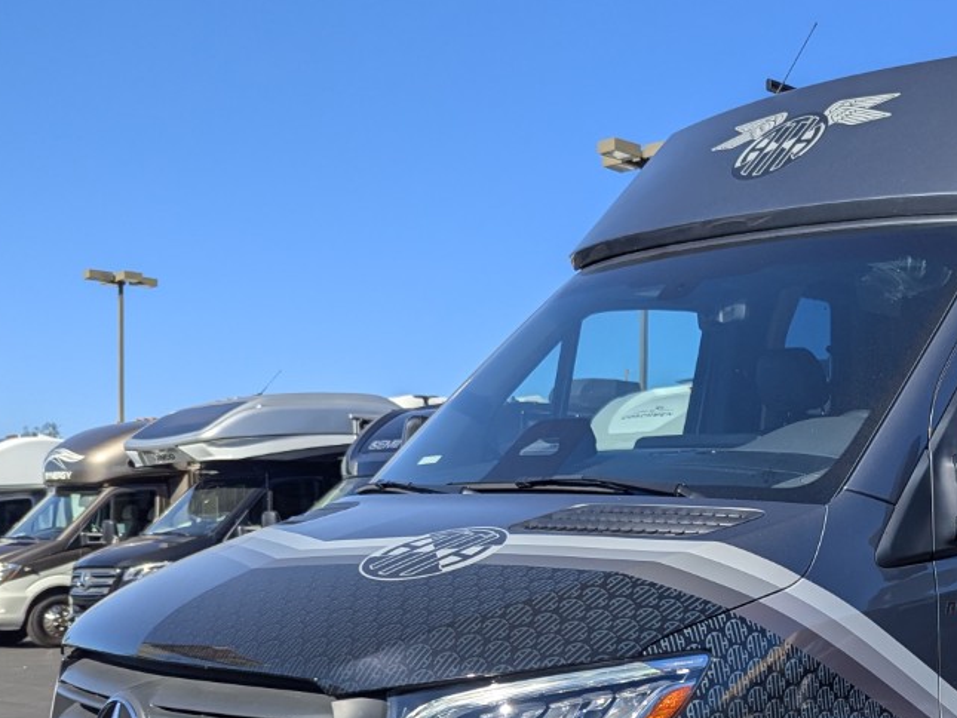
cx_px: 918
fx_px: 1438
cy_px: 602
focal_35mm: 52
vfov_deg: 27.3
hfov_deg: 34.1
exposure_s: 1/2262
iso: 44
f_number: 1.85
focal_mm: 6.81
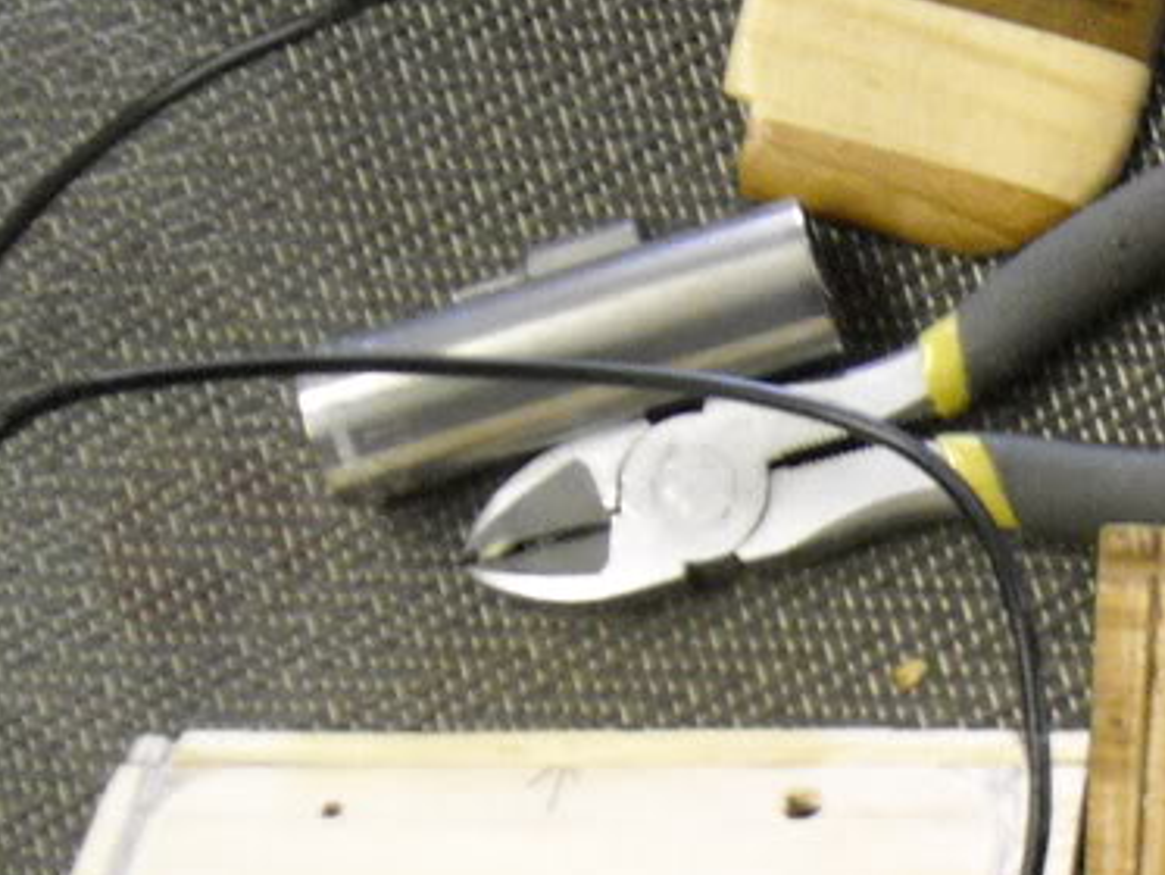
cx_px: 1221
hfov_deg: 19.7
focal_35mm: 96
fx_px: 3232
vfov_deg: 15.1
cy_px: 919
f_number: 2.8
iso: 400
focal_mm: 5.7
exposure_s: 1/26
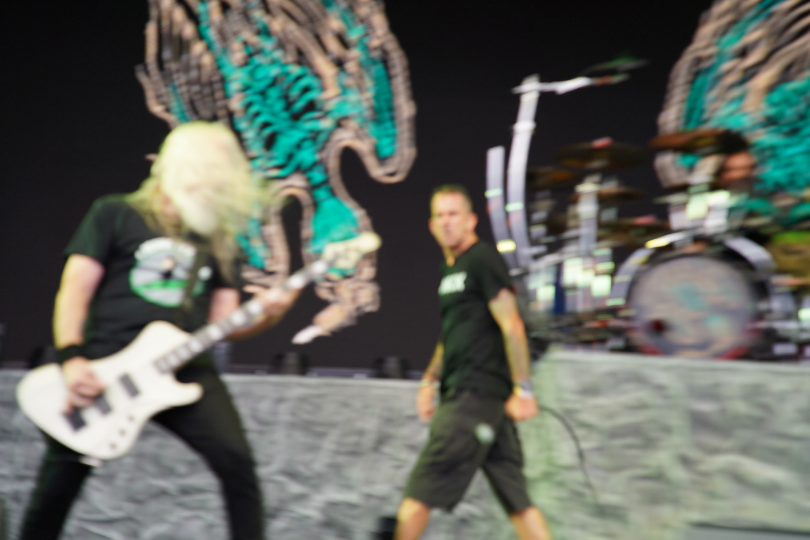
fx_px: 1665
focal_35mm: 74
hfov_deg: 27.3
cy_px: 270
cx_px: 405
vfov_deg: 18.4
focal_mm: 74
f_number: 4
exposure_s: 1/30
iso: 100
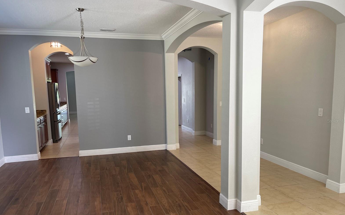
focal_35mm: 27
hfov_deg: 68.4
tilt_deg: -7.9
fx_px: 254
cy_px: 121
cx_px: 172
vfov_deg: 45.9
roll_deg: +1.1
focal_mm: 5.1
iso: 80
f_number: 1.6
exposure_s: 1/120
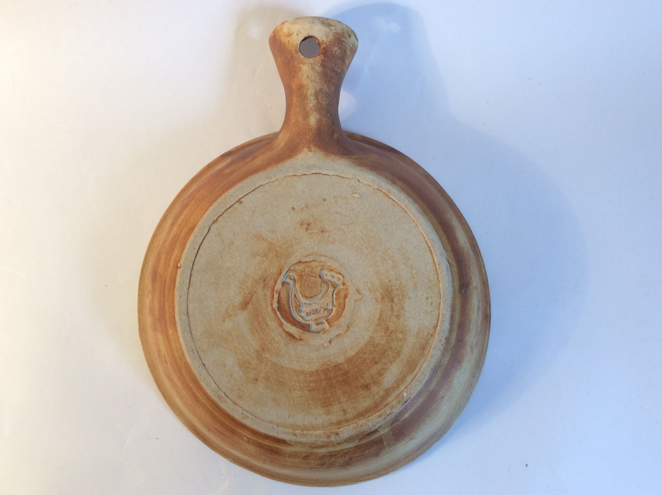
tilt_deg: -81.3
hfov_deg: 56.9
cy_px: 248
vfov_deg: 44.1
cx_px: 331
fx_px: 611
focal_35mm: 32
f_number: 2.4
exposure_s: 1/33
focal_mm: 3.3
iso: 32
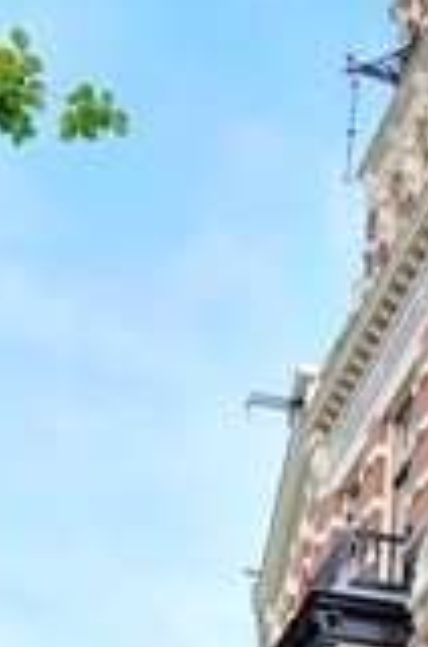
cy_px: 752
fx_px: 1673
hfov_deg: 13.3
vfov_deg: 20.6
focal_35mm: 93
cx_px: 731
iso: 200
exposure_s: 1/250
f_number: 5.6
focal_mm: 13
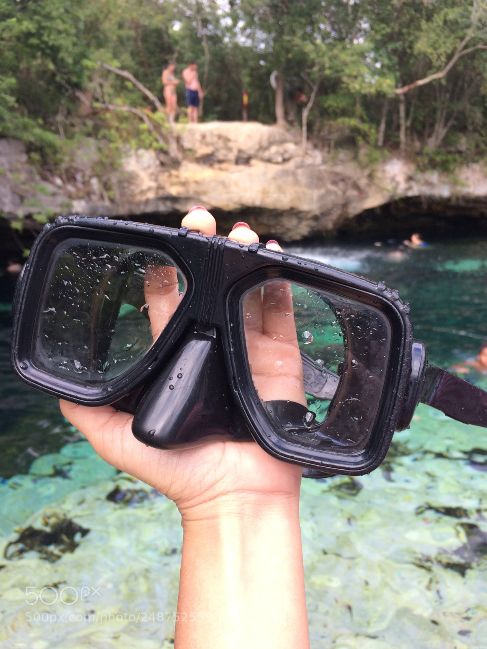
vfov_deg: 61.7
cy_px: 324
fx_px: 544
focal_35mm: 29
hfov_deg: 48.2
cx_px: 244
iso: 32
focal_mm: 4.15
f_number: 2.2
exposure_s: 1/210
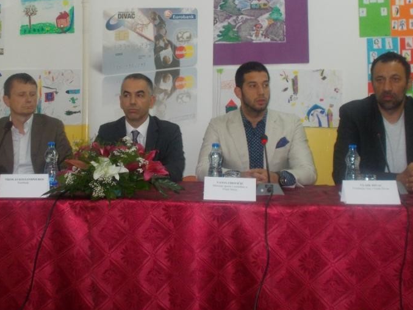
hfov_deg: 32.5
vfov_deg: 24.7
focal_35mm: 59
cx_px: 153
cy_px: 103
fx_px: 704
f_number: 3.9
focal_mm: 6.9
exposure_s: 1/30
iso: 320
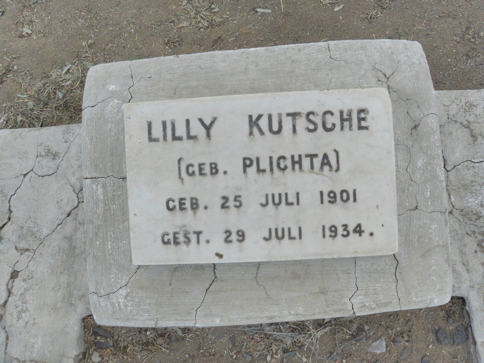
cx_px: 242
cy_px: 182
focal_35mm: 26
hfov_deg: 67.3
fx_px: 364
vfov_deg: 53.1
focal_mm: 4.6
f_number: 6.3
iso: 200
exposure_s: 1/250
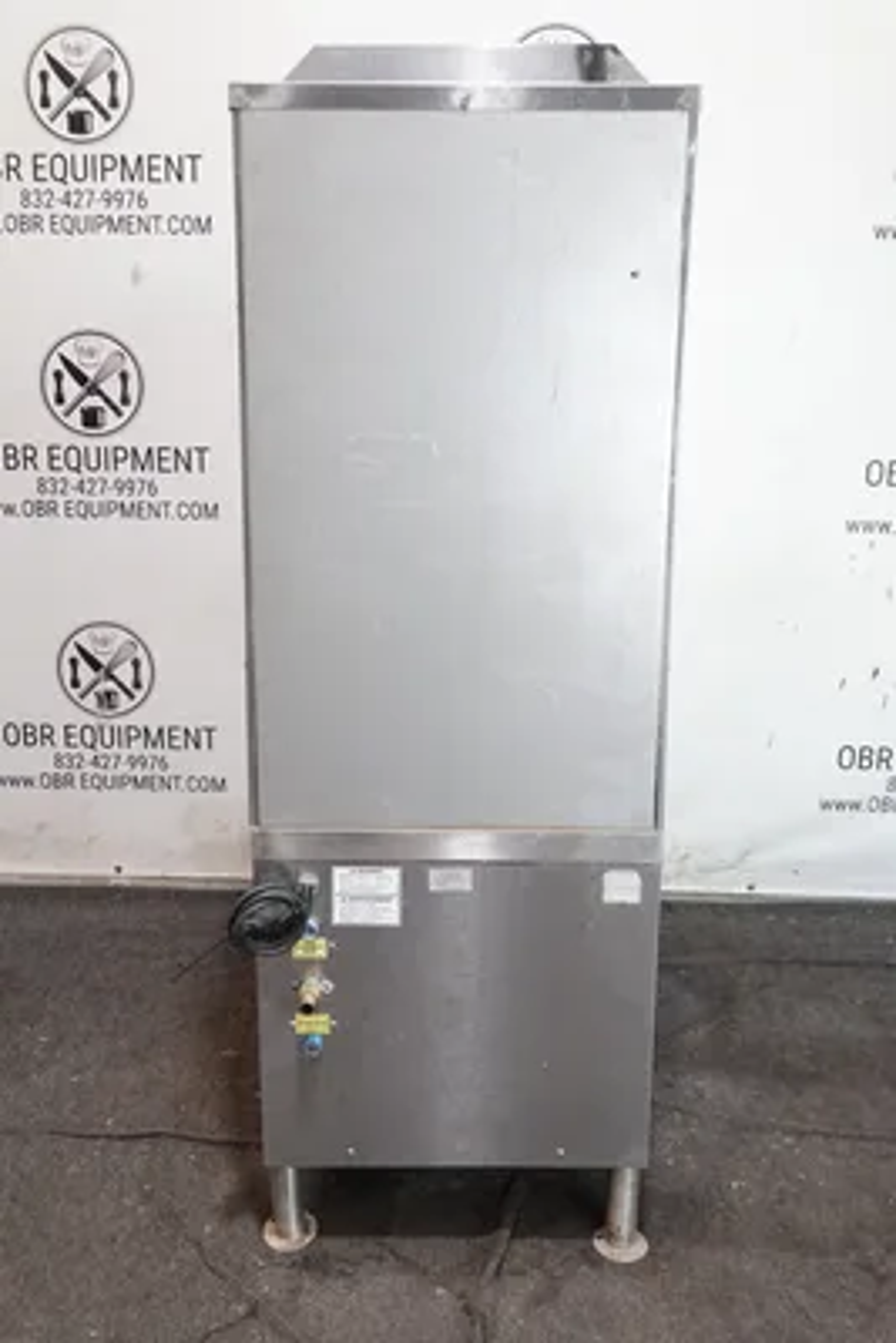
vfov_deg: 58.7
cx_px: 448
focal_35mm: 32
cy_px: 672
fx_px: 1194
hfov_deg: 41.1
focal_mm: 11.76
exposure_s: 1/40
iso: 800
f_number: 3.5
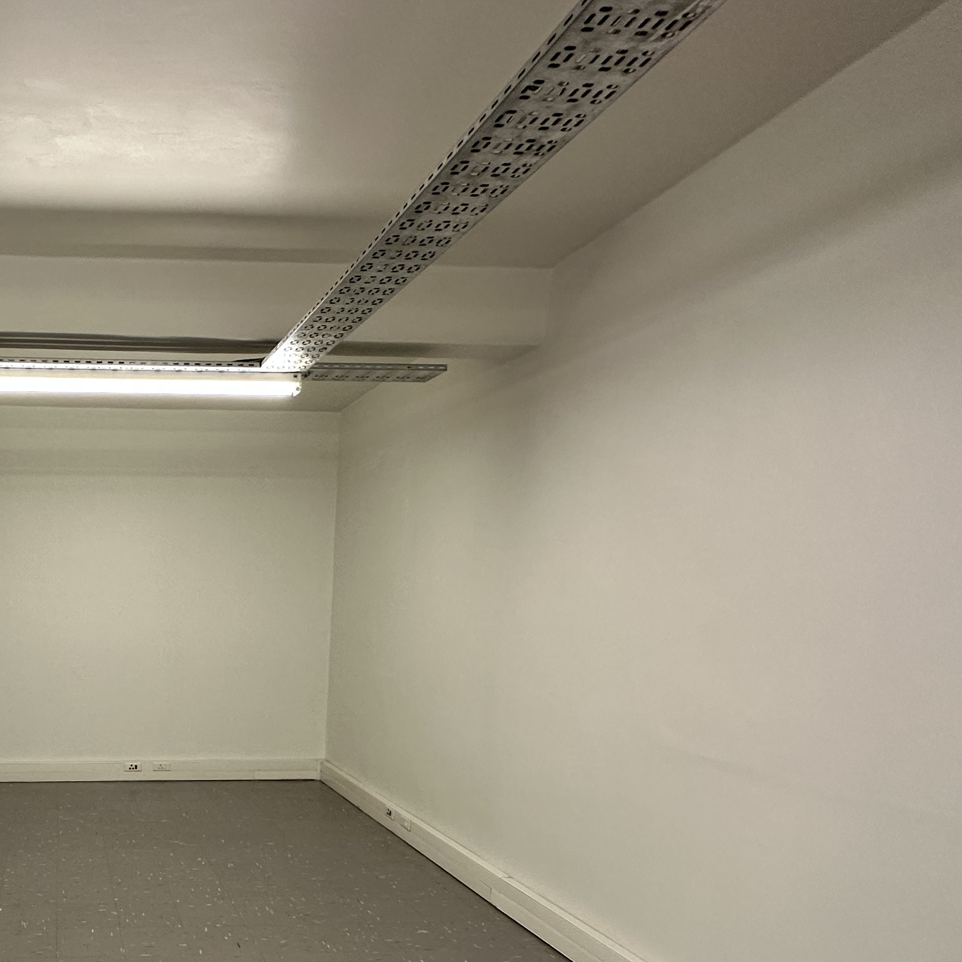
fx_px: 817
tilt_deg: -9.1
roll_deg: -1.0
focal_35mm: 26
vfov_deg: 57.6
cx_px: 100
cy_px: 731
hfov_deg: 53.5
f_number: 2.2
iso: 160
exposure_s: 1/100
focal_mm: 2.22
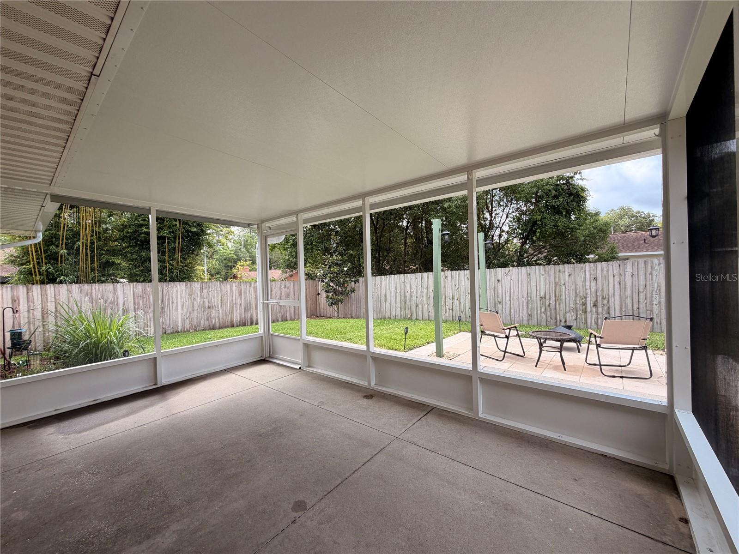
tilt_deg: -0.1
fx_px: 299
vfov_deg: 85.7
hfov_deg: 102.1
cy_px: 277
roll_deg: +1.7
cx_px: 370
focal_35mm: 14
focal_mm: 2.22
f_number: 2.2
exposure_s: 1/347
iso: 50
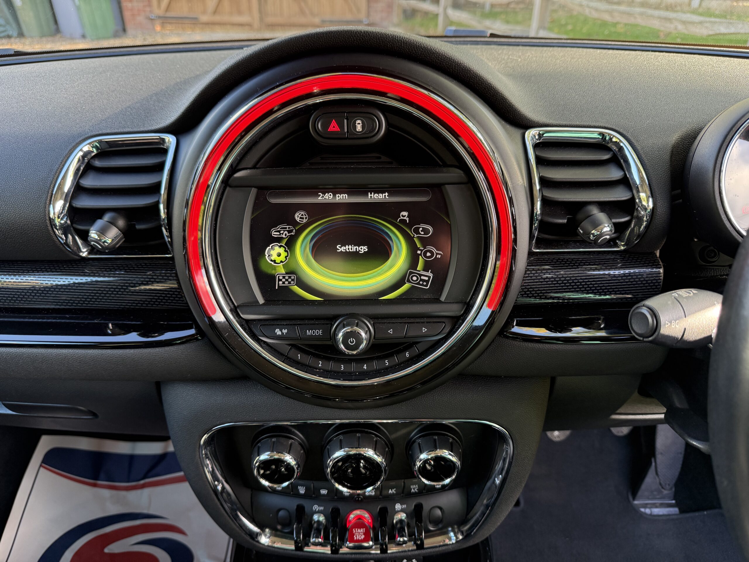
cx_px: 374
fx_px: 519
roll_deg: -1.3
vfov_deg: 56.8
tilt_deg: -28.2
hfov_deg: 71.6
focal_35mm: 24
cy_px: 281
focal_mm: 6.76
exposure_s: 1/92
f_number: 1.78
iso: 200
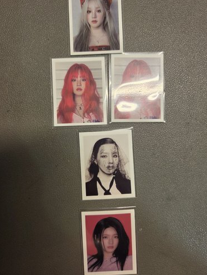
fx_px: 199
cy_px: 128
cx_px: 102
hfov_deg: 54.9
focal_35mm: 25
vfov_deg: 69.3
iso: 32
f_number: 1.8
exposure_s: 1/120
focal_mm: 5.4
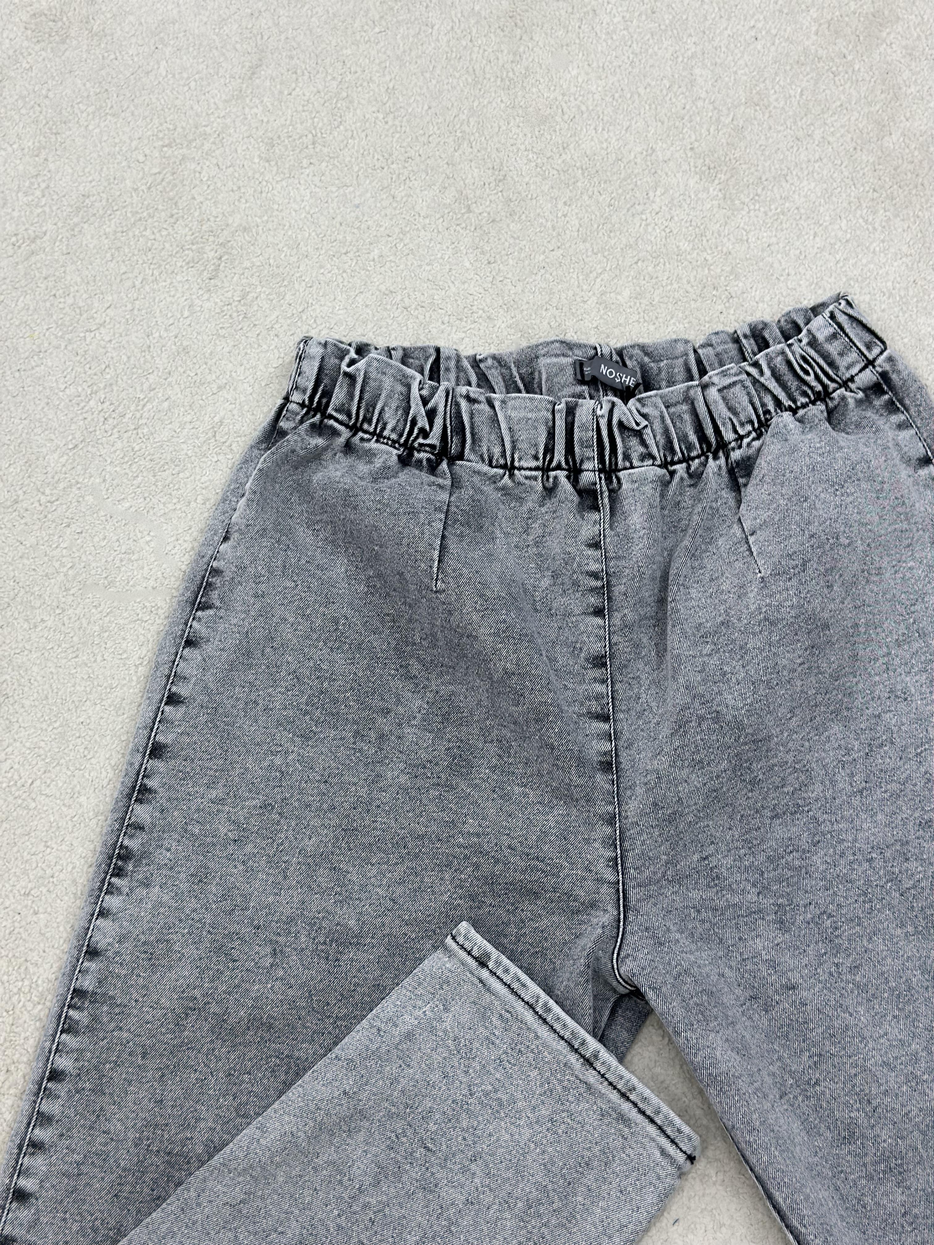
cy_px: 622
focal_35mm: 48
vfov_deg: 39.7
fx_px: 1727
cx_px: 467
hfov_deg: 30.3
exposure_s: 1/247
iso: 80
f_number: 1.78
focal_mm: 6.86
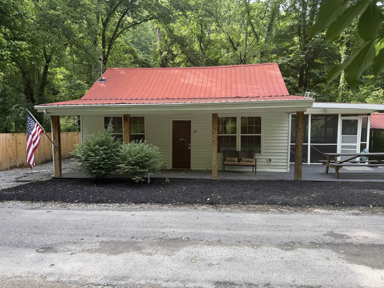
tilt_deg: -2.8
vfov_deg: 56.8
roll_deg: +0.2
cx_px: 192
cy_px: 144
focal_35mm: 24
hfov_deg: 71.6
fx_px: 266
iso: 80
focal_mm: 6.76
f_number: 1.78
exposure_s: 1/632
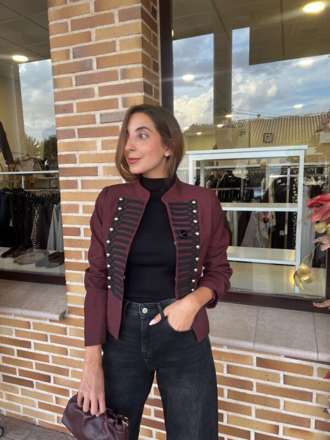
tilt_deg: -7.5
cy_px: 220
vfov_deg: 67.3
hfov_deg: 53.1
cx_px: 165
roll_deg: -0.1
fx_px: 330
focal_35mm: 26
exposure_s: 1/100
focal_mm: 5.7
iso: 64
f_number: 1.5
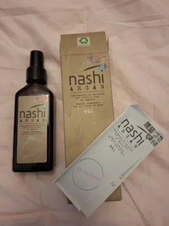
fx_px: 150
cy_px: 113
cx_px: 84
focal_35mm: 23
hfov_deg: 58.9
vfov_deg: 73.9
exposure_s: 1/33
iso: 320
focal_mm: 5.54
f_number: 1.8
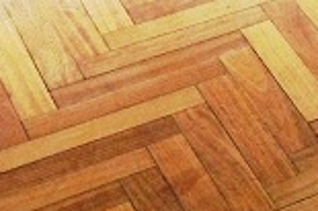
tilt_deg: -24.3
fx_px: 1597
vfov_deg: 7.3
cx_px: 704
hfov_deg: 10.2
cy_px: -213
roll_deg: +0.3
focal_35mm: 181
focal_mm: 4.12
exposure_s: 1/120
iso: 50
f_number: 2.4
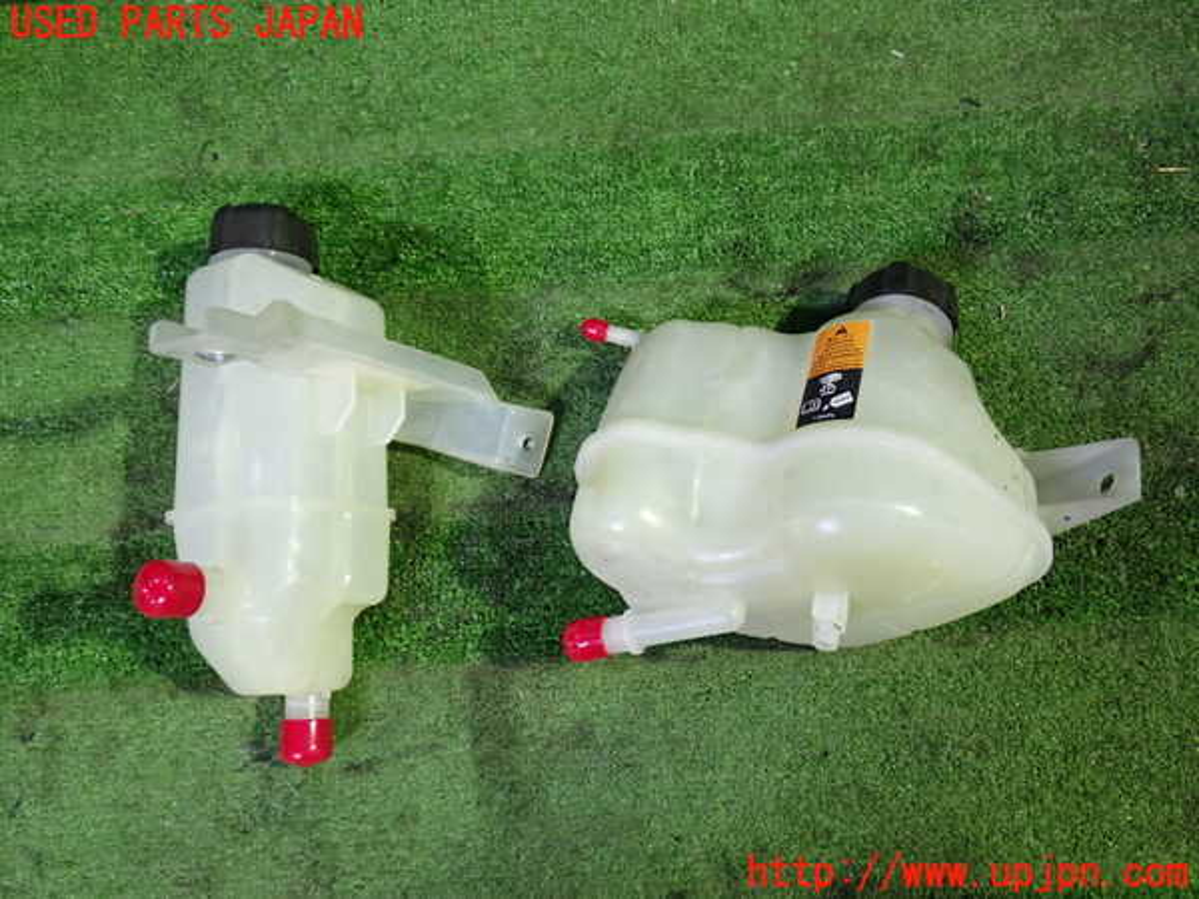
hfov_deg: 56.8
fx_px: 1108
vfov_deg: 44.2
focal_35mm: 32
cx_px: 600
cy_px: 450
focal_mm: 5.79
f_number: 2.4
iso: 500
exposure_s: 1/30
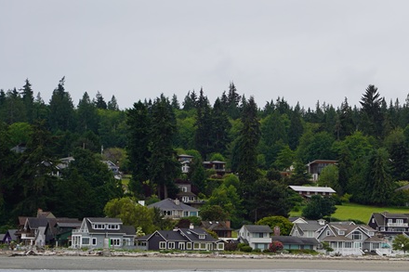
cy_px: 158
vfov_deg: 7.2
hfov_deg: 10.7
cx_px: 365
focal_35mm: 191
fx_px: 2169
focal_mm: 105
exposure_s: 1/400
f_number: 5
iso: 100
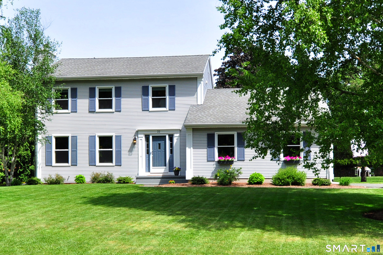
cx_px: 192
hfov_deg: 62.0
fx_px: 319
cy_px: 128
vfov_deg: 43.5
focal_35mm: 30
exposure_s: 1/320
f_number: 8
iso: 250
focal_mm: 20
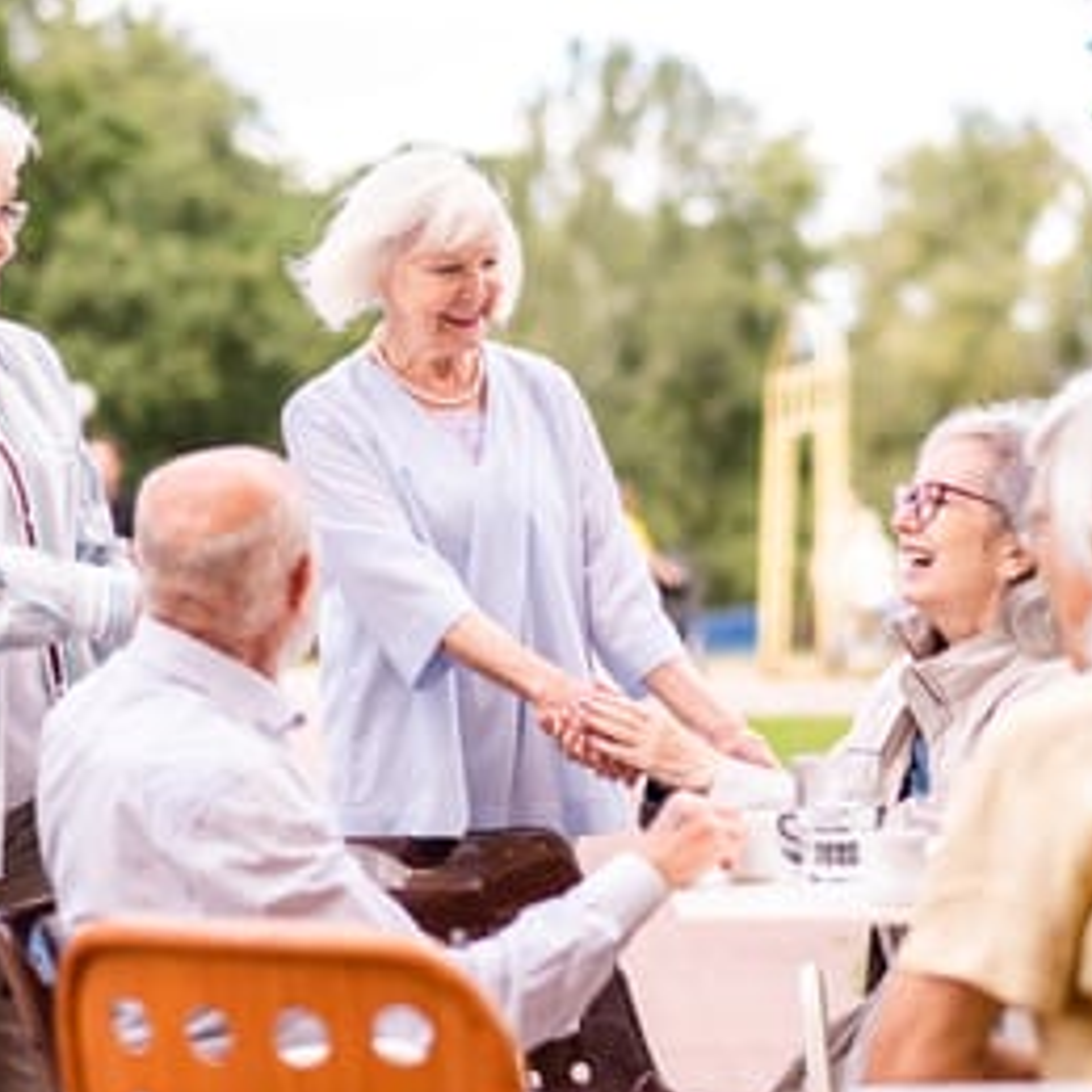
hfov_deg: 15.7
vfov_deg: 15.7
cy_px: 552
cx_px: 512
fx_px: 3962
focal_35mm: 111
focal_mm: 85
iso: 400
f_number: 2.5
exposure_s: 1/1600
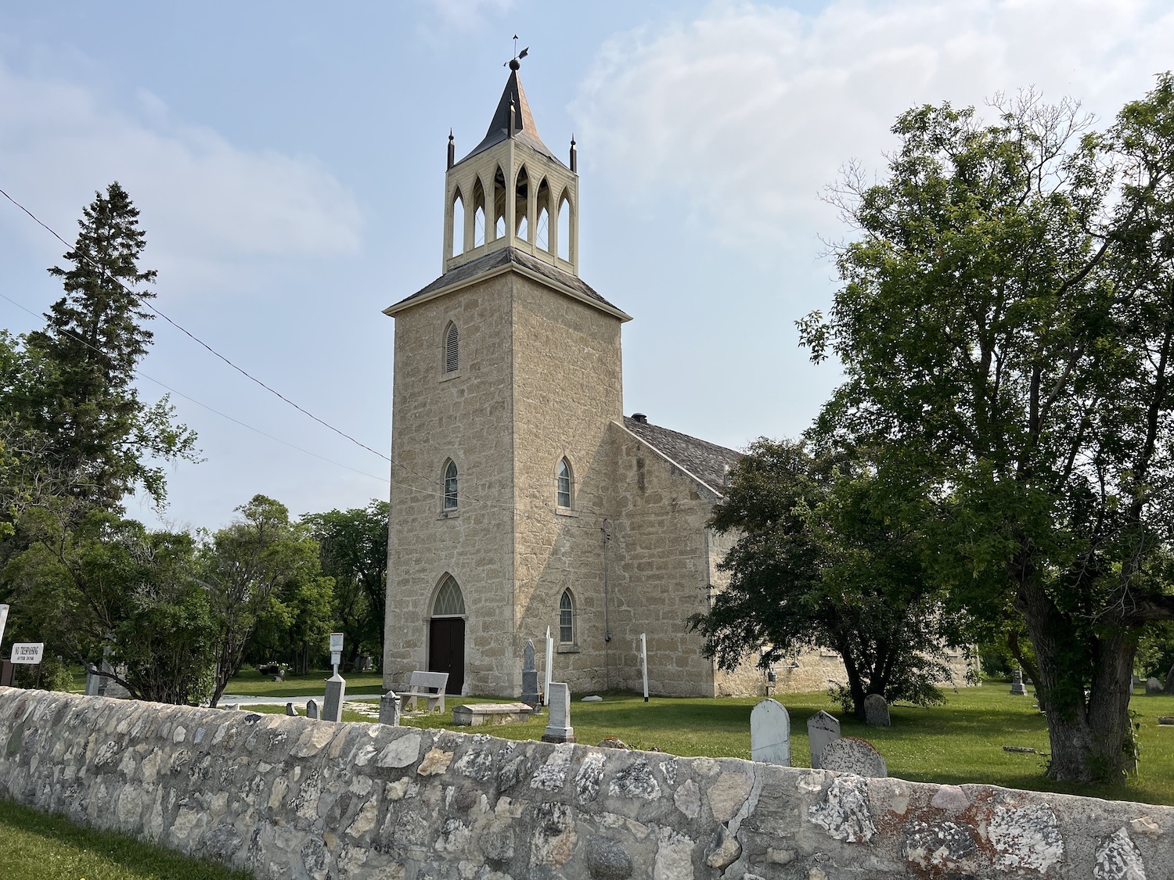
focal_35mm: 26
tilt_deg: +13.2
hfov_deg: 67.3
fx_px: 882
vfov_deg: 53.1
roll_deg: -1.0
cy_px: 440
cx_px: 587
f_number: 1.5
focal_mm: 5.7
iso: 50
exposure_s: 1/9434
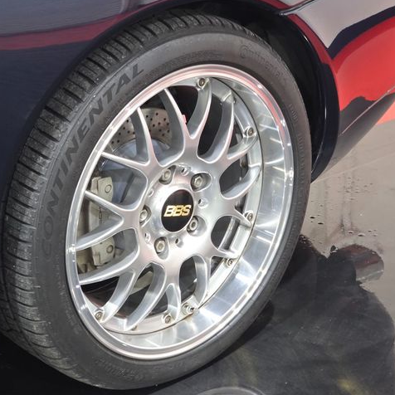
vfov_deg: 21.1
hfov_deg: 21.1
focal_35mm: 82
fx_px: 1059
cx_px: 139
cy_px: 197
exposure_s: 1/30
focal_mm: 7.9
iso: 320
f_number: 2.4
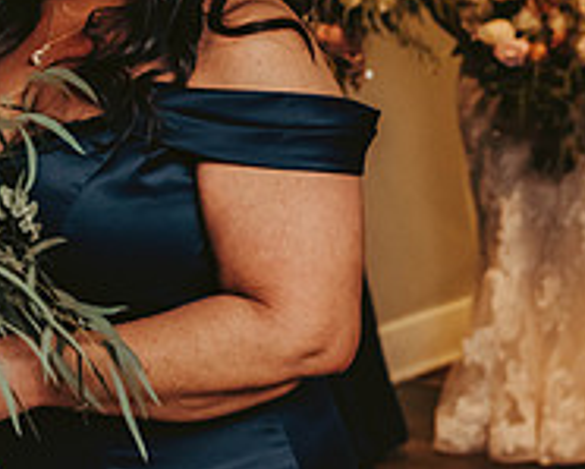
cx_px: 38
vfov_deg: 10.5
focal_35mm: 146
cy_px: -17
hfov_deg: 13.1
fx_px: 2529
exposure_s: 1/250
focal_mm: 50
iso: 2000
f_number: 3.2
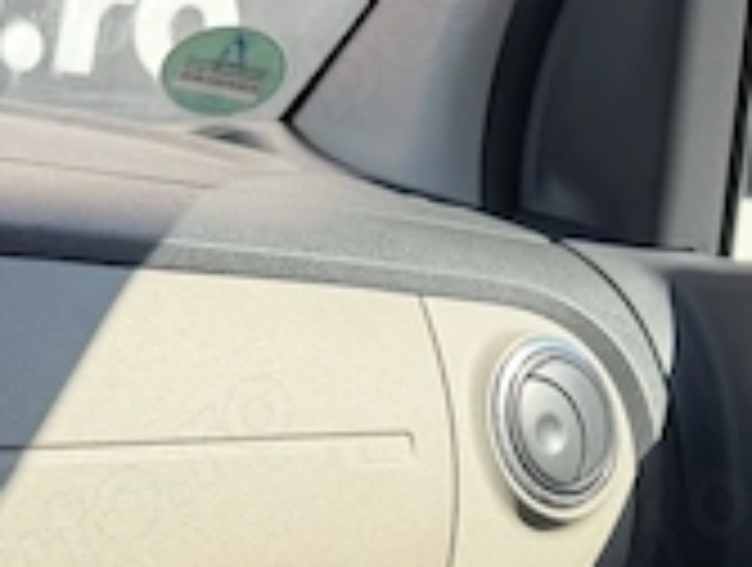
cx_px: 347
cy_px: 644
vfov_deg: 16.6
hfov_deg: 22.7
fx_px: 1872
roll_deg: -2.3
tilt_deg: -15.3
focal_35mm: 86
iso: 80
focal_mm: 6.76
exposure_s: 1/772
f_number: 1.78
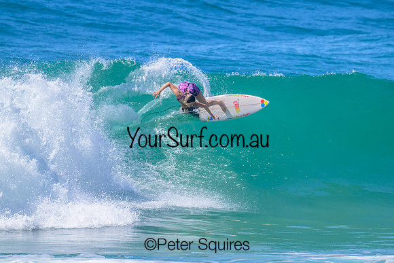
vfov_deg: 1.6
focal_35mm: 863
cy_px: 130
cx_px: 213
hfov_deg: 2.4
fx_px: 9447
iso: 1100
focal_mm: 800
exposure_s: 1/2000
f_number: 11
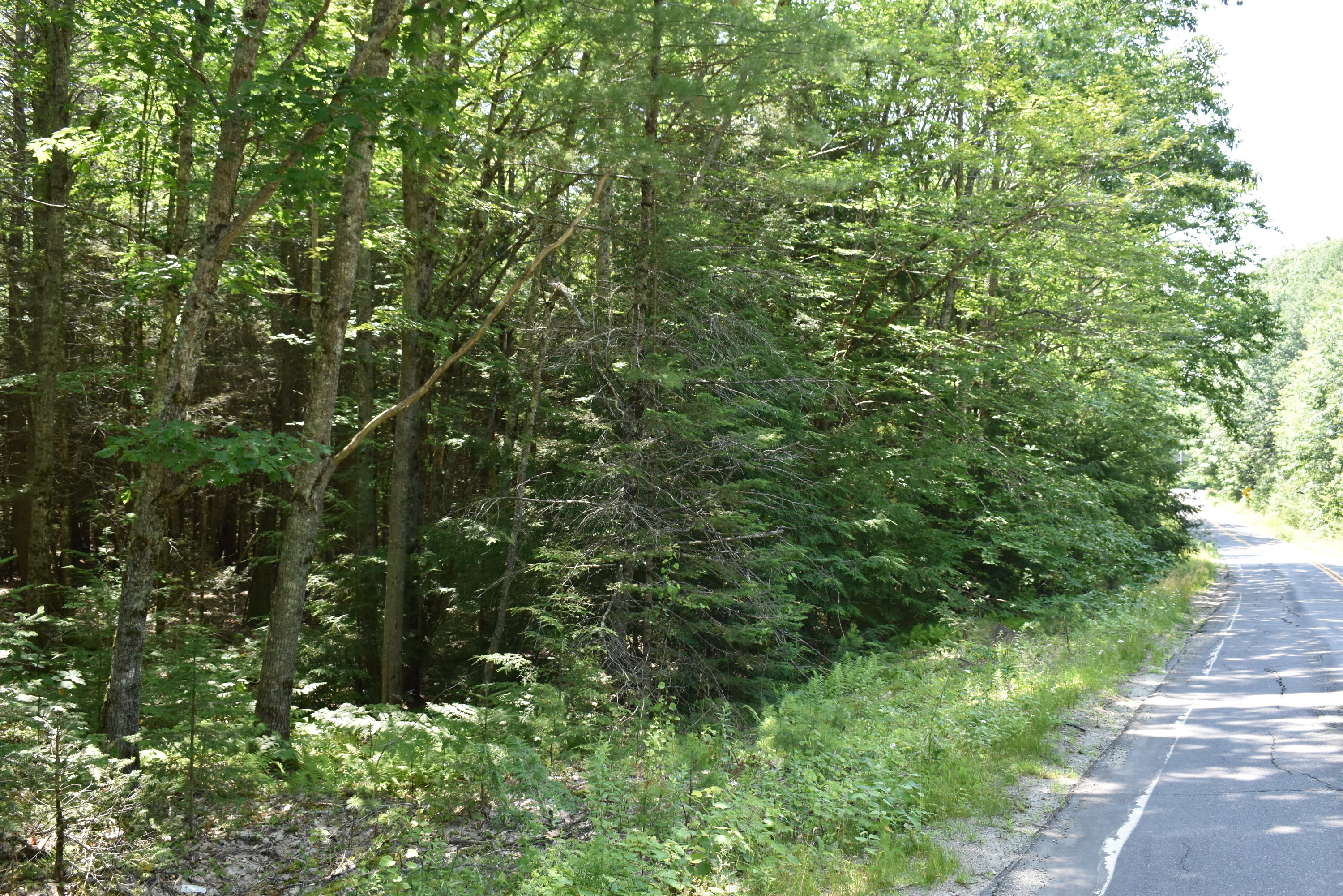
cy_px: 448
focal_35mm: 36
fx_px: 1343
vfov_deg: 36.9
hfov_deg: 53.1
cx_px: 672
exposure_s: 1/160
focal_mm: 24
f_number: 6.3
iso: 400
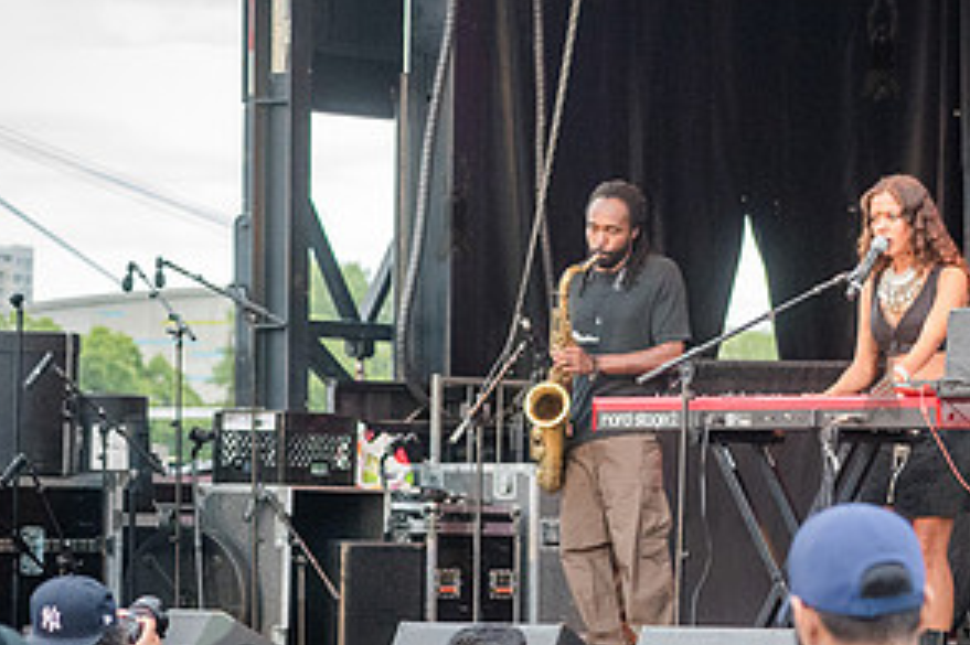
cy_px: 277
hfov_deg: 10.3
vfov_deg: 7.0
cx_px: 1017
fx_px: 5305
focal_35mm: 197
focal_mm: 86
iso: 3200
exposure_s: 1/800
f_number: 4.5
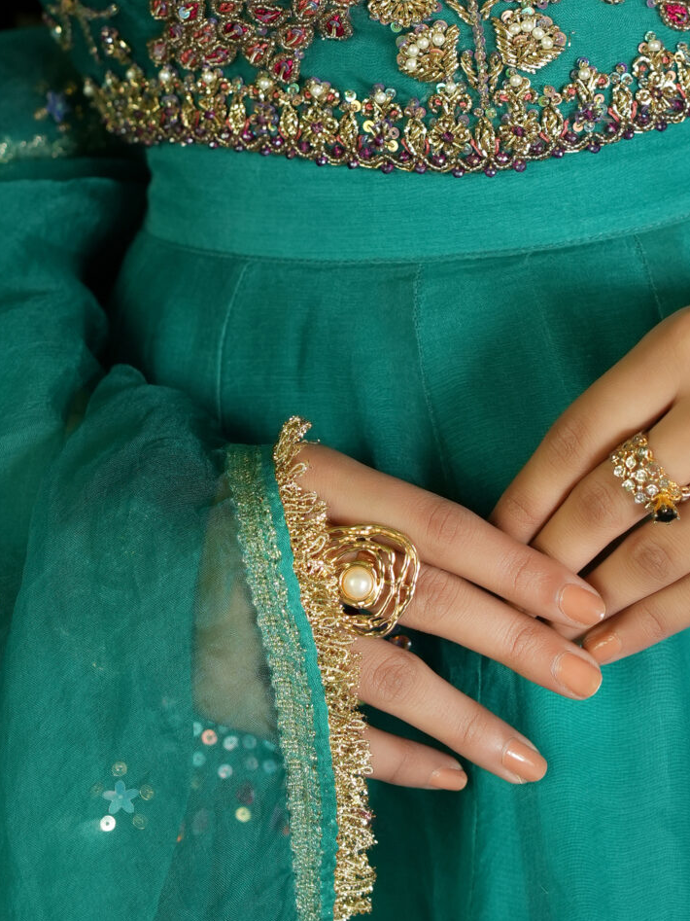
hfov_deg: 16.2
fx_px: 2419
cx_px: 422
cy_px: 100
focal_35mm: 91
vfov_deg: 21.1
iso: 640
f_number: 3.2
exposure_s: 1/200
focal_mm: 35
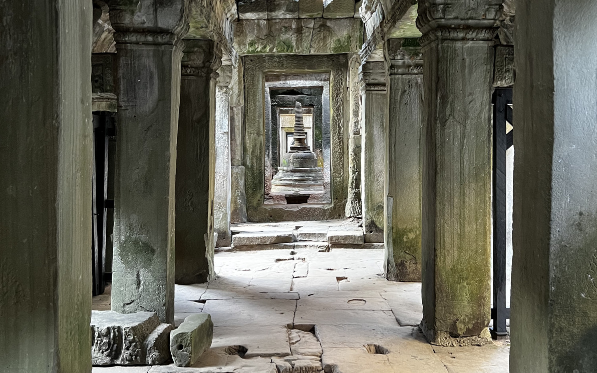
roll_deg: +0.5
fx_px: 602
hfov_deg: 52.7
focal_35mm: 37
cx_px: 300
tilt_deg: +0.9
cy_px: 139
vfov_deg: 34.3
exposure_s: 1/60
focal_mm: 5.7
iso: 500
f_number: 1.5
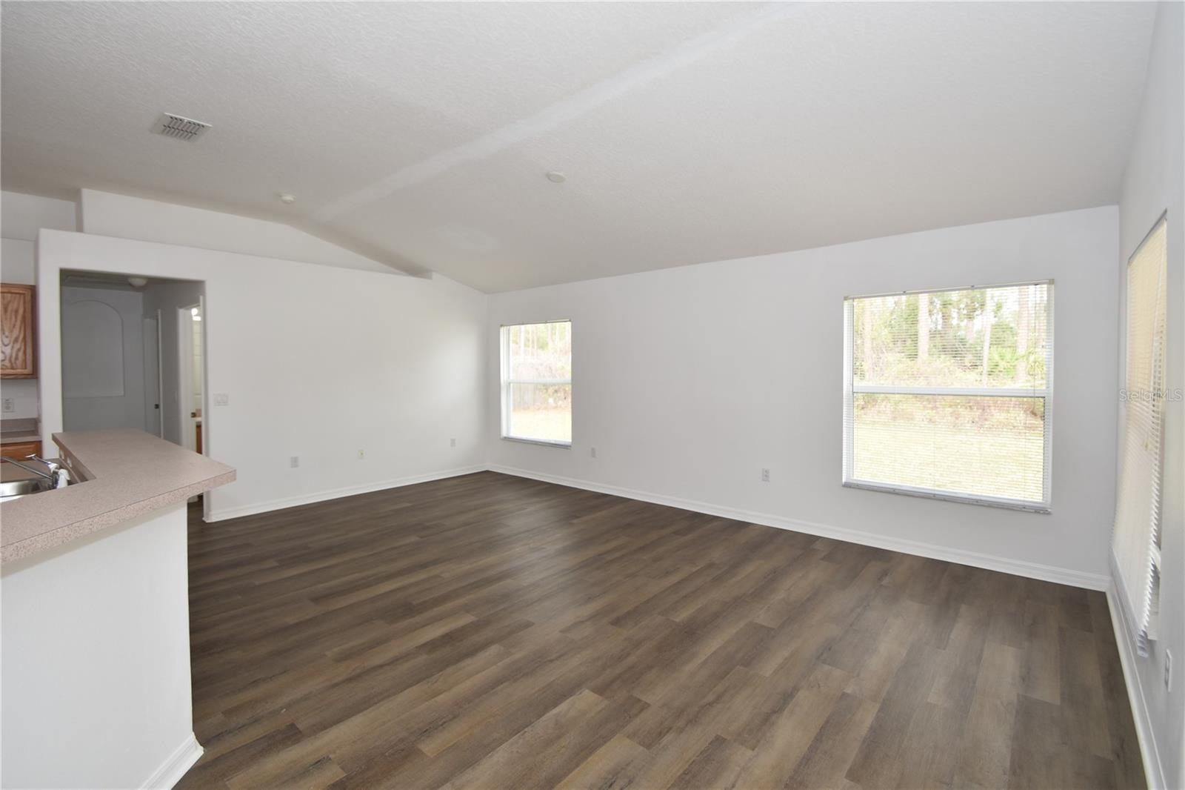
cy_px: 395
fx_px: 494
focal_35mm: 15
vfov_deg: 77.3
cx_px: 592
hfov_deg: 100.4
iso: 200
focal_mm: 10
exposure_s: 1/100
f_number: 5
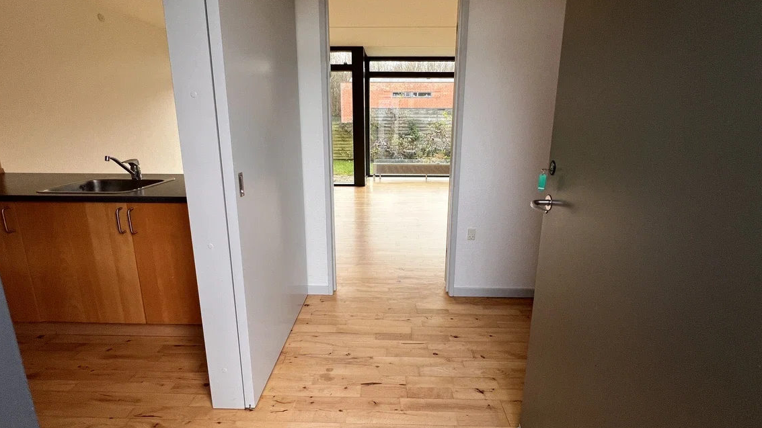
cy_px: 186
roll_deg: -0.1
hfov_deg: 103.0
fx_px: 303
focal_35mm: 15
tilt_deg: -11.8
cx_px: 384
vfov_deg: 70.2
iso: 80
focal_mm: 1.57
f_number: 1.8
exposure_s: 1/99
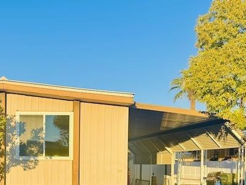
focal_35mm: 52
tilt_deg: -0.4
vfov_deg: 26.8
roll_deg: +0.4
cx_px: 27
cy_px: 175
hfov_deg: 34.8
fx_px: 370
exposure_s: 1/1980
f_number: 1.78
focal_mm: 6.76
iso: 80
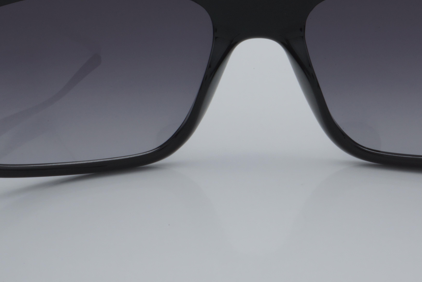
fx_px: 1207
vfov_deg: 13.3
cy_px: 131
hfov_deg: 19.8
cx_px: 261
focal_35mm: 103
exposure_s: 1/4
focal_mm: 40
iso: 100
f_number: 32
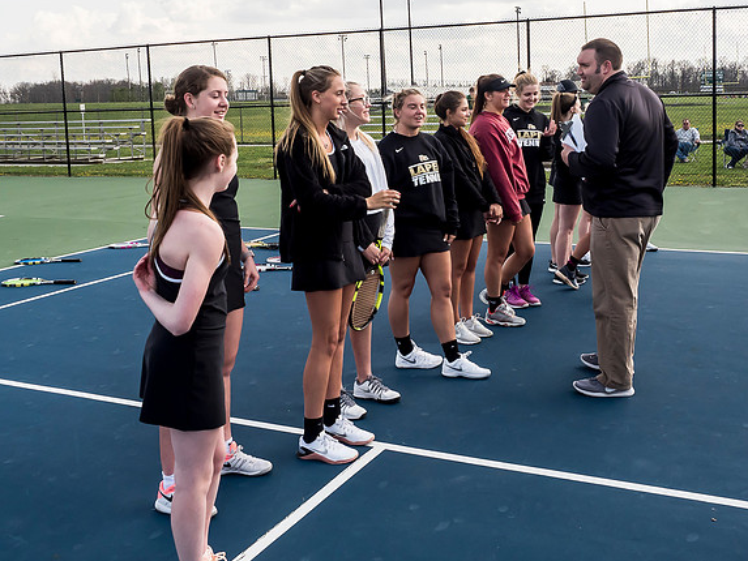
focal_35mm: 38
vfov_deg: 37.4
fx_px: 821
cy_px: 192
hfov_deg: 48.8
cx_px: 431
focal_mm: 12
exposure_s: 1/1000
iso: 400
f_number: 5
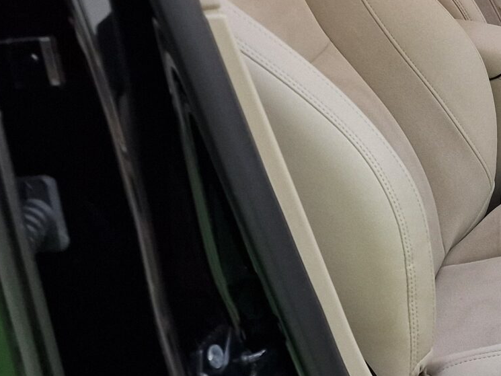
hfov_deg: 21.5
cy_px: 135
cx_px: 712
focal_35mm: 79
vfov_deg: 18.6
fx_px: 1144
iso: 160
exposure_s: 1/50
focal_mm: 6.4
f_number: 1.8
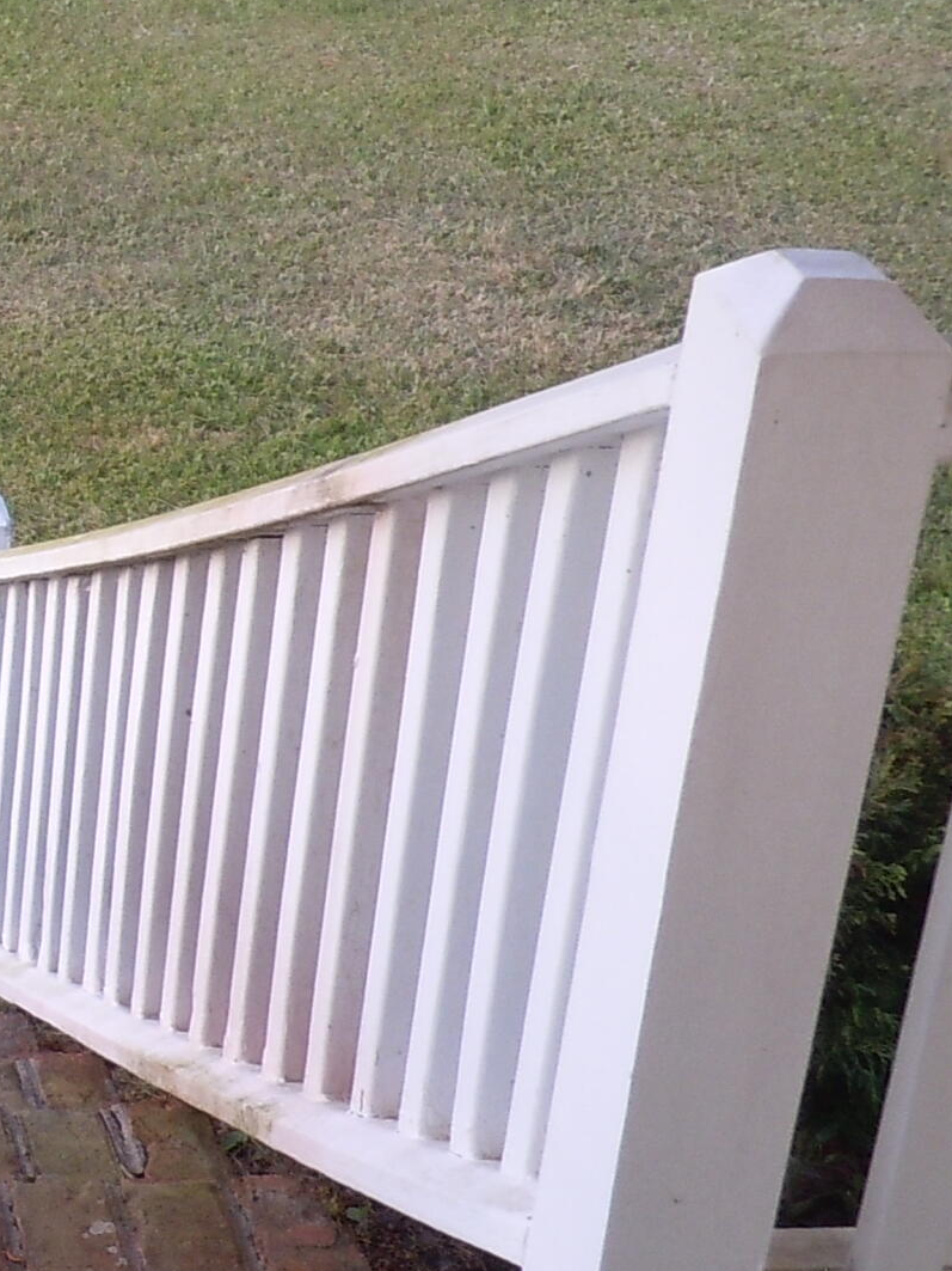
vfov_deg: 24.7
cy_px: 496
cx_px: -627
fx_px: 2897
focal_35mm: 79
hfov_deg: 16.4
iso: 160
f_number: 3.7
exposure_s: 1/60
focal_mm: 5
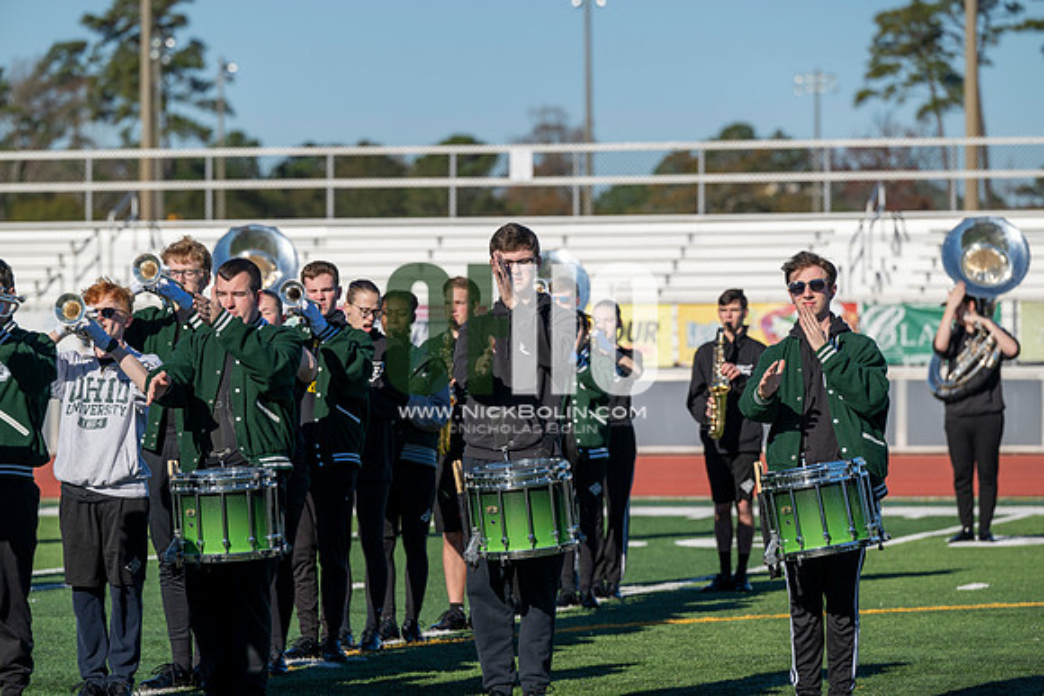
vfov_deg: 6.9
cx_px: 522
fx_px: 5801
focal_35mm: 200
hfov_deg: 10.3
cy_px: 348
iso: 160
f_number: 5
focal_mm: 200
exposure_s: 1/2000
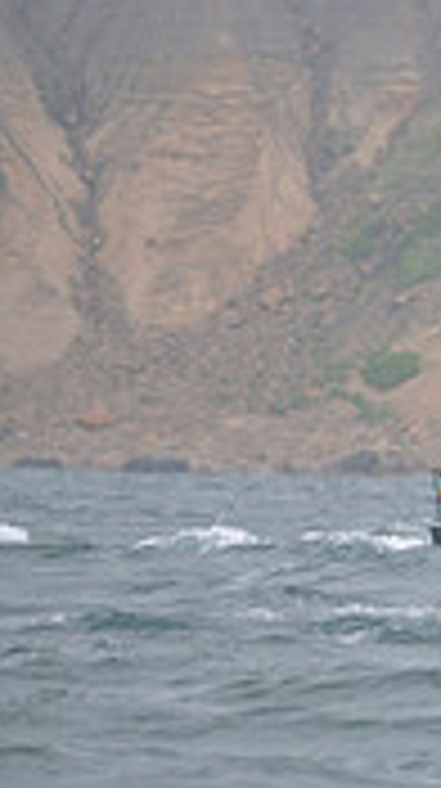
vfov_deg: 2.1
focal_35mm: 1008
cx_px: 1300
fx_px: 21026
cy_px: 277
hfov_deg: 1.2
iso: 400
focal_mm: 290
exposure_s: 1/800
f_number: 6.3
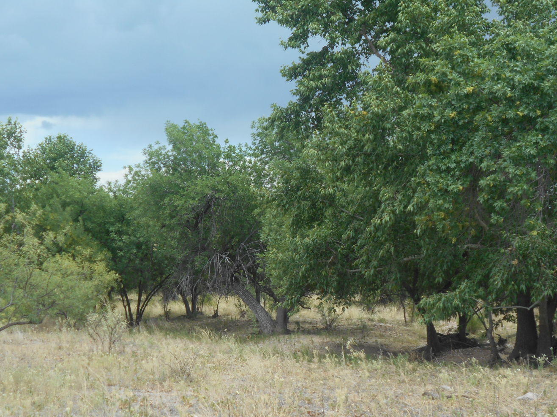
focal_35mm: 68
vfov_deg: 21.6
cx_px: 237
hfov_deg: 28.5
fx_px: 1094
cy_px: 249
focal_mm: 10
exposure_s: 1/250
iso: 80
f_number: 4.9
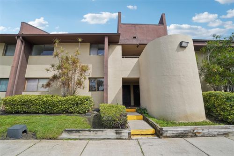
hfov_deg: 100.4
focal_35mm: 15
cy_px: 78
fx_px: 97
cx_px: 117
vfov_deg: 77.3
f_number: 8
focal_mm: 10
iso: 100
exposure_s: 1/200
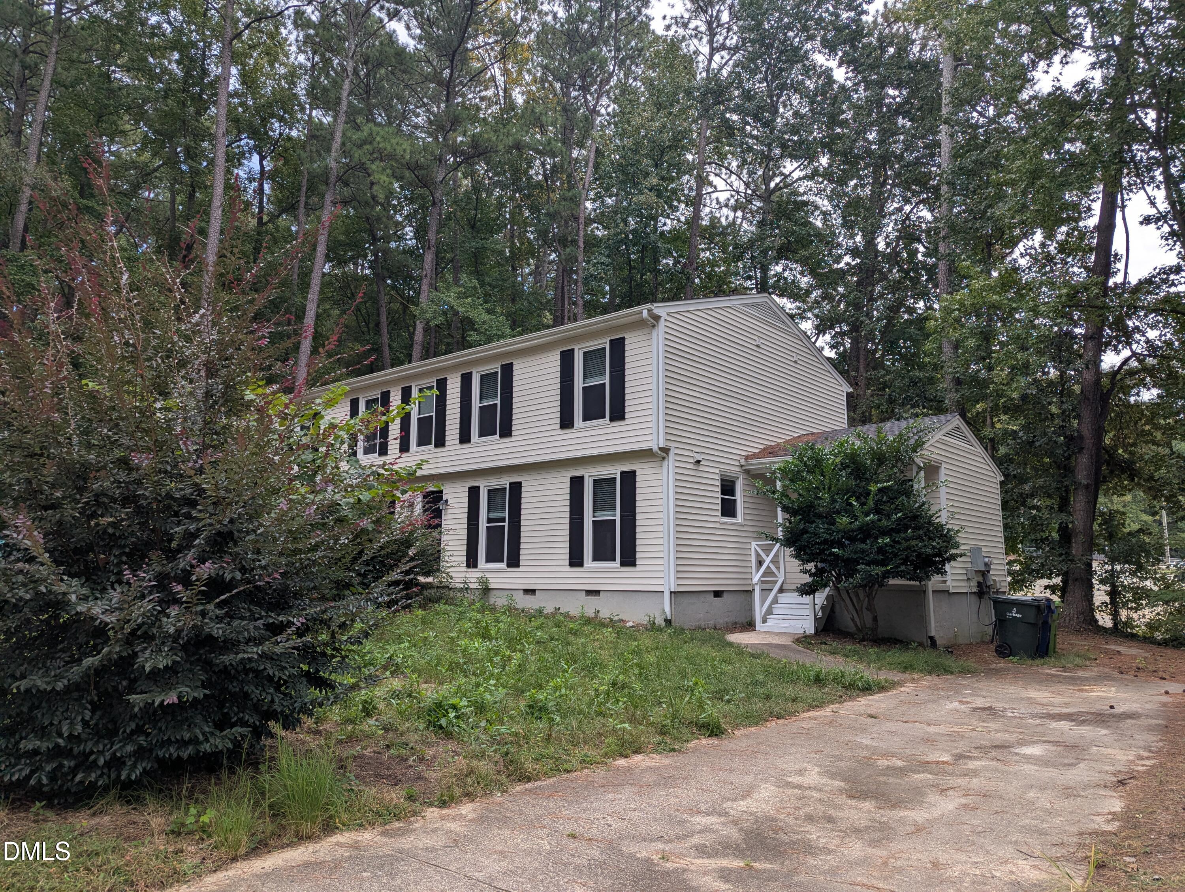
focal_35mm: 24
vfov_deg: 56.9
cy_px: 446
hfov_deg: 71.5
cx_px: 592
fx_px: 823
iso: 40
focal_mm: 6.81
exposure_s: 1/1192
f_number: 1.85
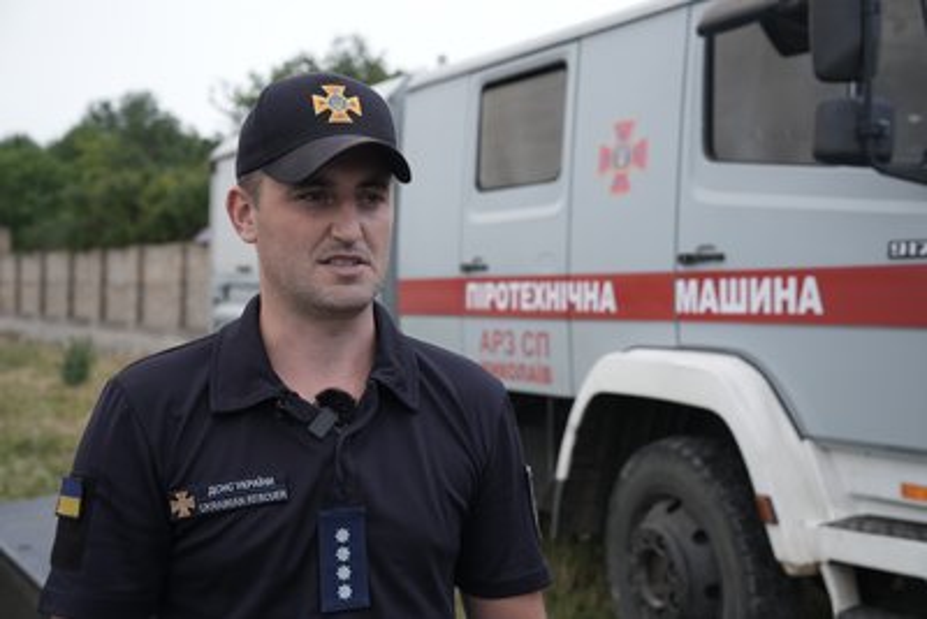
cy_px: 310
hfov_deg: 45.4
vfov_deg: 31.2
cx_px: 464
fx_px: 1108
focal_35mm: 43
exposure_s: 1/50
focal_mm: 43
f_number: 4.5
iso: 250
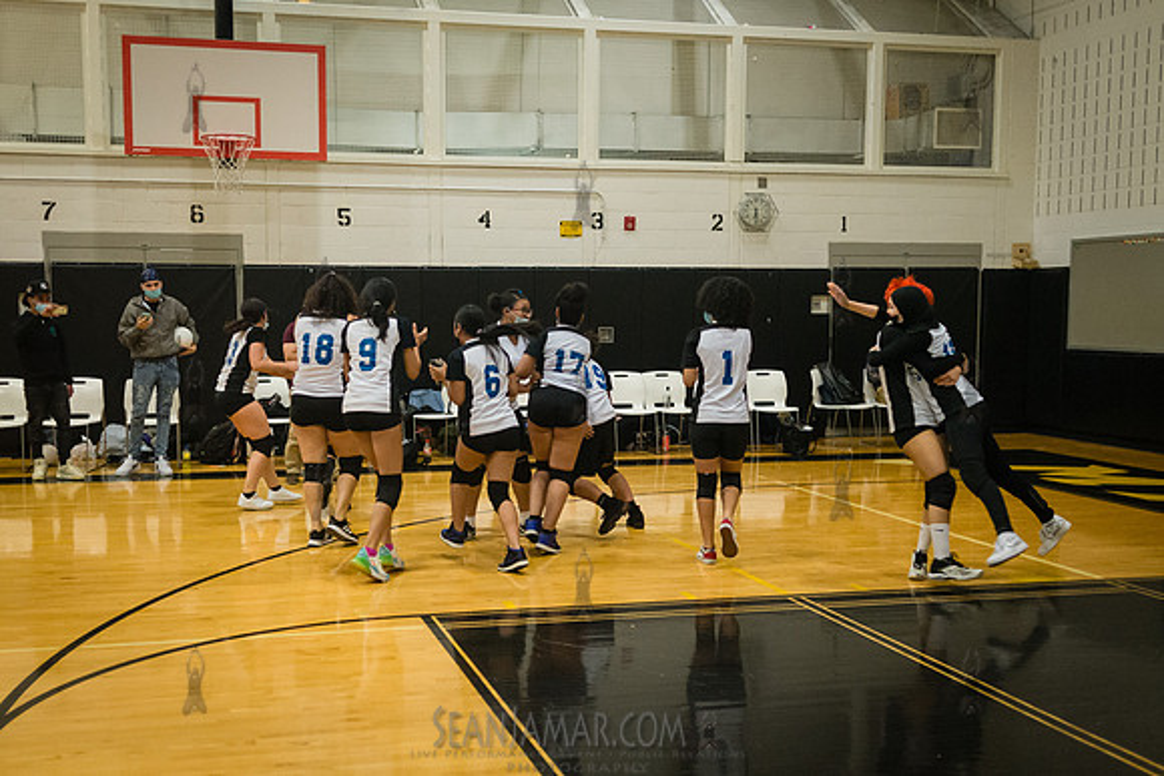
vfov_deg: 31.3
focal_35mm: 43
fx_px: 1384
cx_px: 538
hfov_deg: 45.6
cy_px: 447
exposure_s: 1/250
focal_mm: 35
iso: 4000
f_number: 2.8
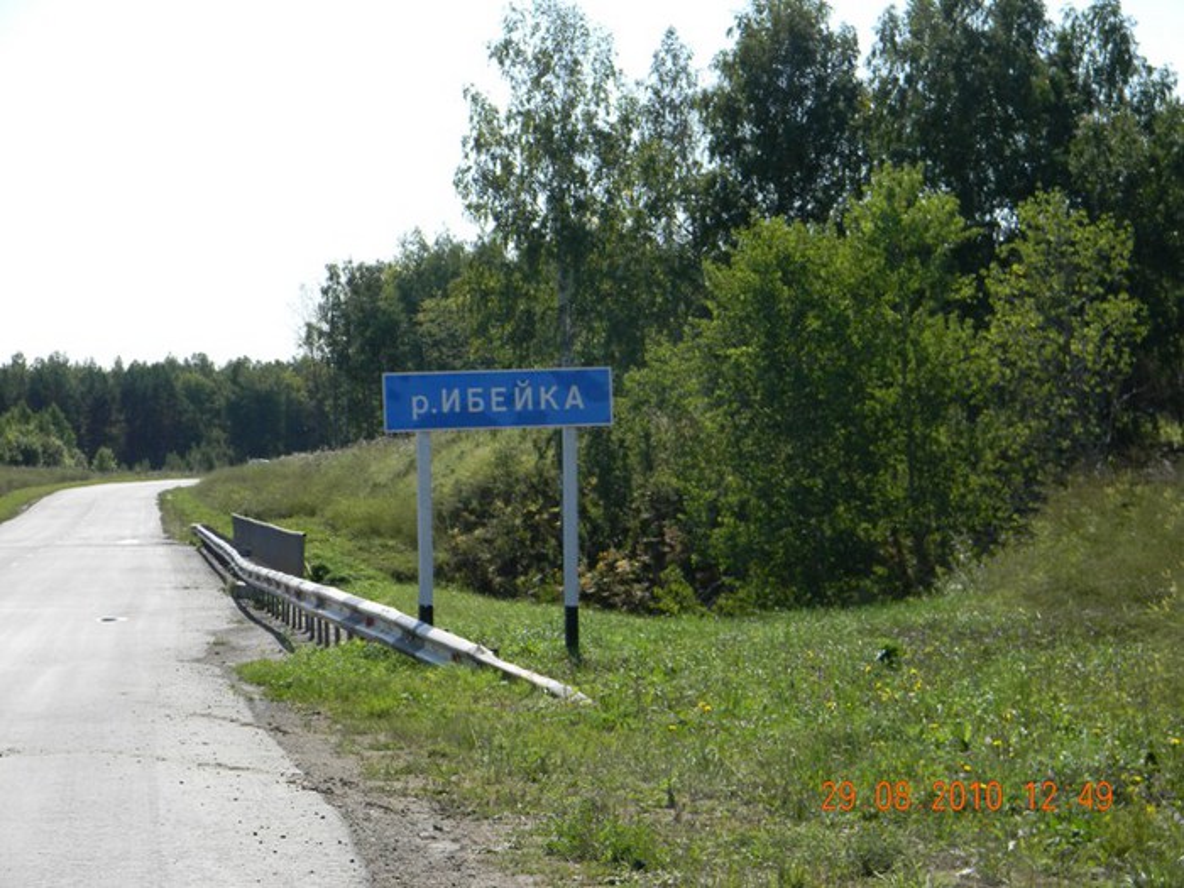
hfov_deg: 18.7
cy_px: 444
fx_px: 3591
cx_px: 592
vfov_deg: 14.1
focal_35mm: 105
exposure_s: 1/514
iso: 80
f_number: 4.7
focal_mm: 19
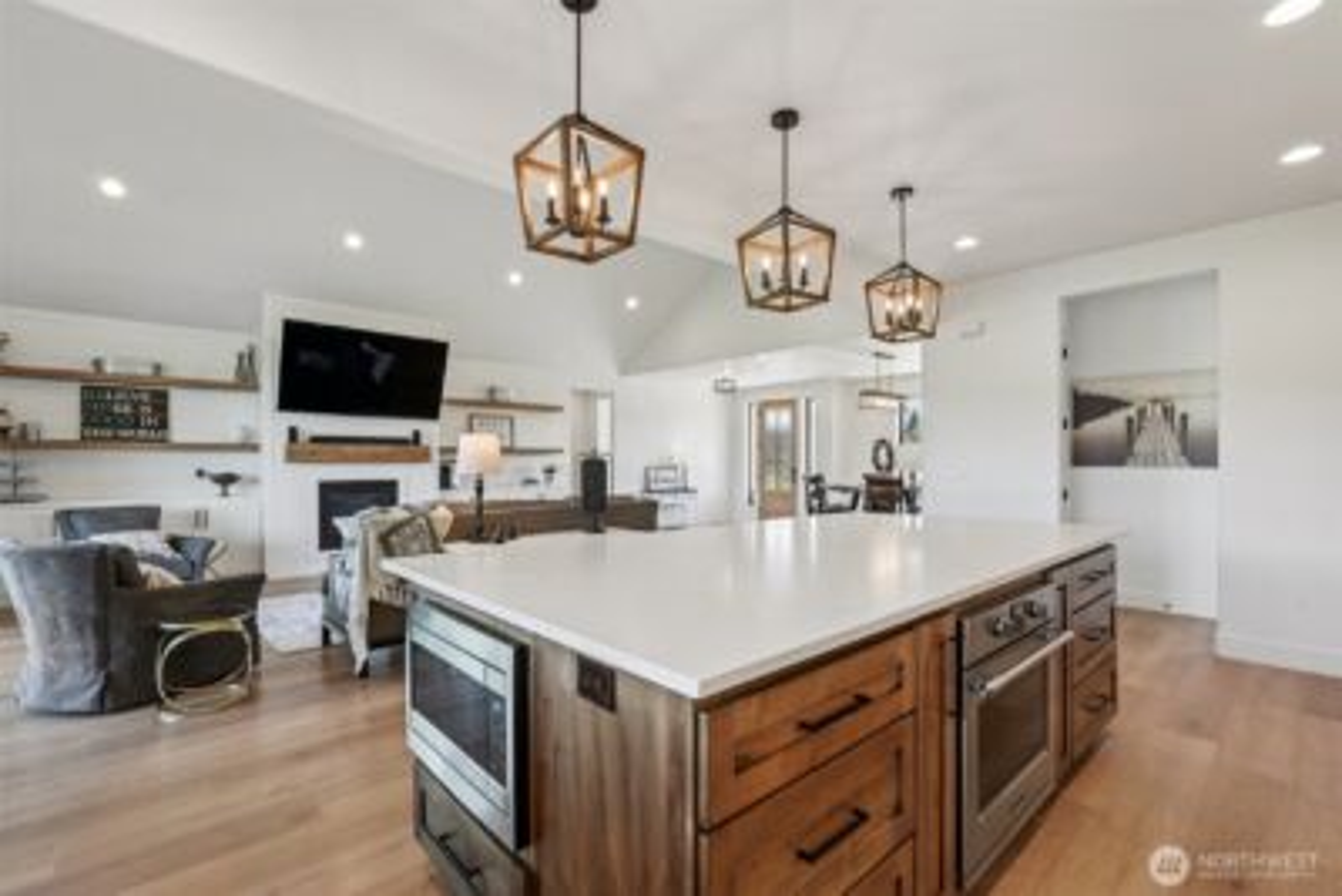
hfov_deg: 96.7
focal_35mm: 16
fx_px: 597
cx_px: 671
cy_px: 448
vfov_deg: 73.8
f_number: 8
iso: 400
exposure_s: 1/40
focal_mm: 16
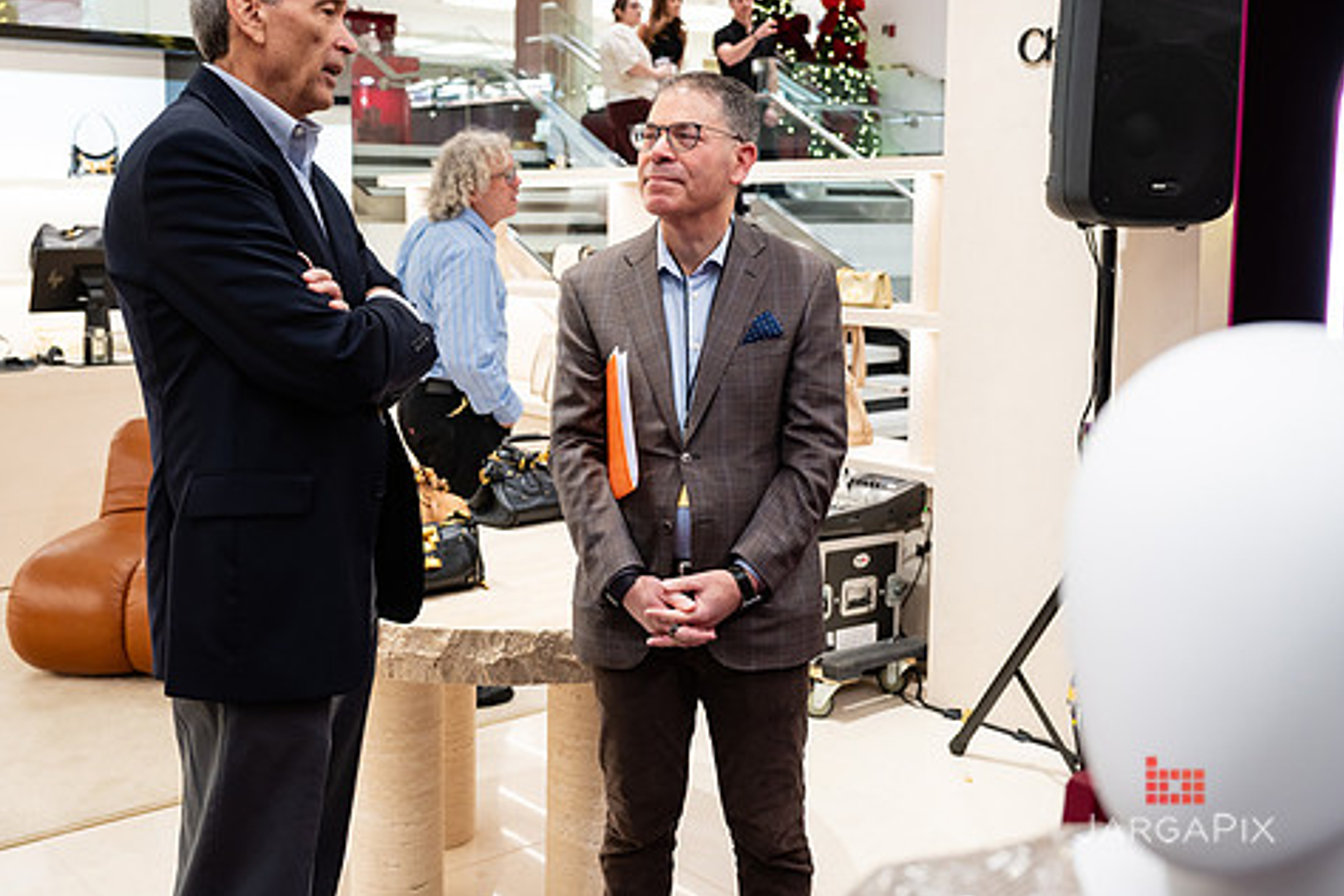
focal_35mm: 39
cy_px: 331
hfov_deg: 49.2
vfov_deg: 34.0
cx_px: 524
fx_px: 1456
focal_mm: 29
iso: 800
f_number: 3.2
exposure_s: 1/160
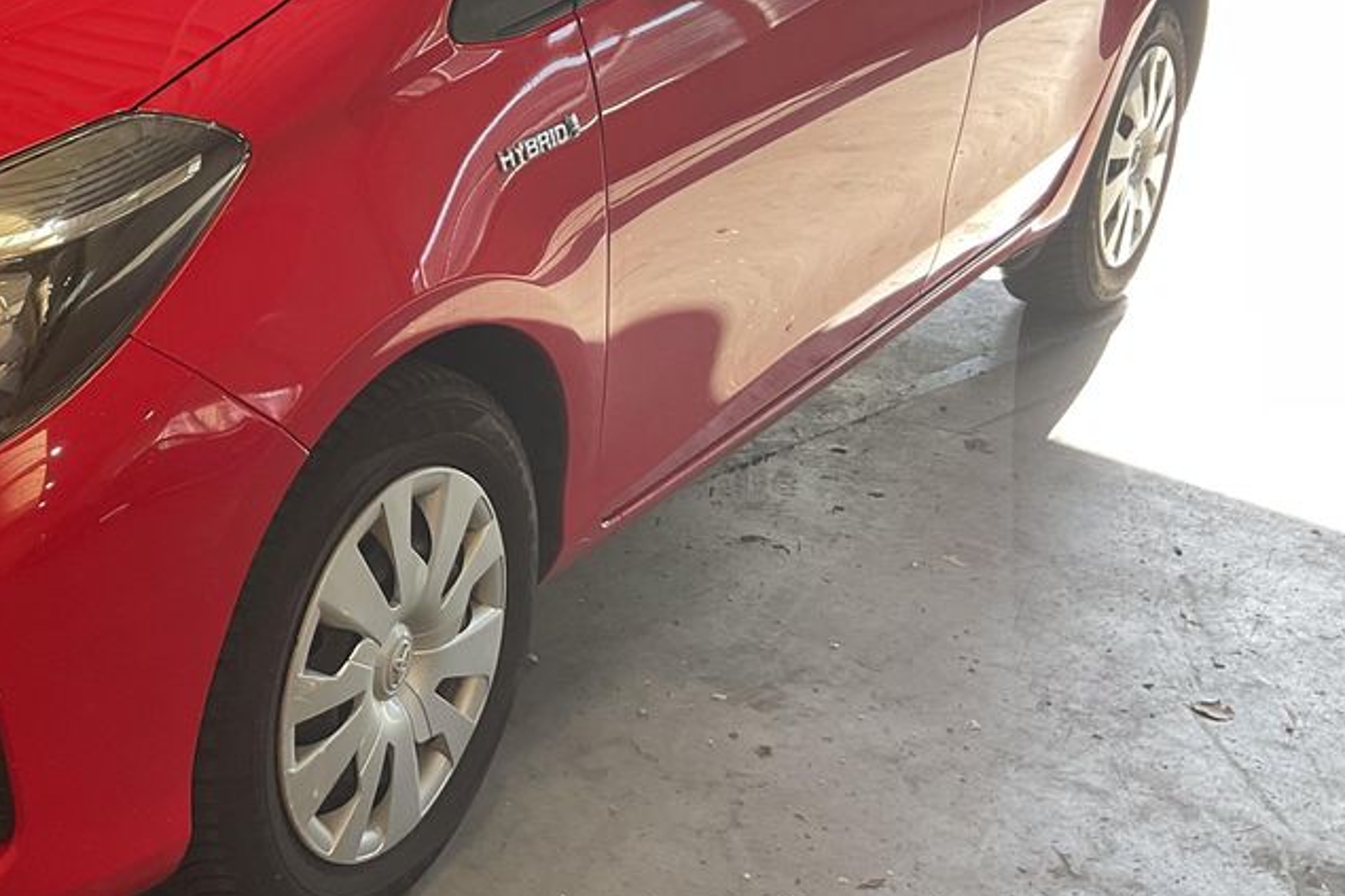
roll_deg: +1.0
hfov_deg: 33.2
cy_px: 335
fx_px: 2129
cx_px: 133
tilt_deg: -21.0
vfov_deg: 23.7
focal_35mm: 57
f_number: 1.8
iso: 32
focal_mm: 3
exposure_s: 1/100
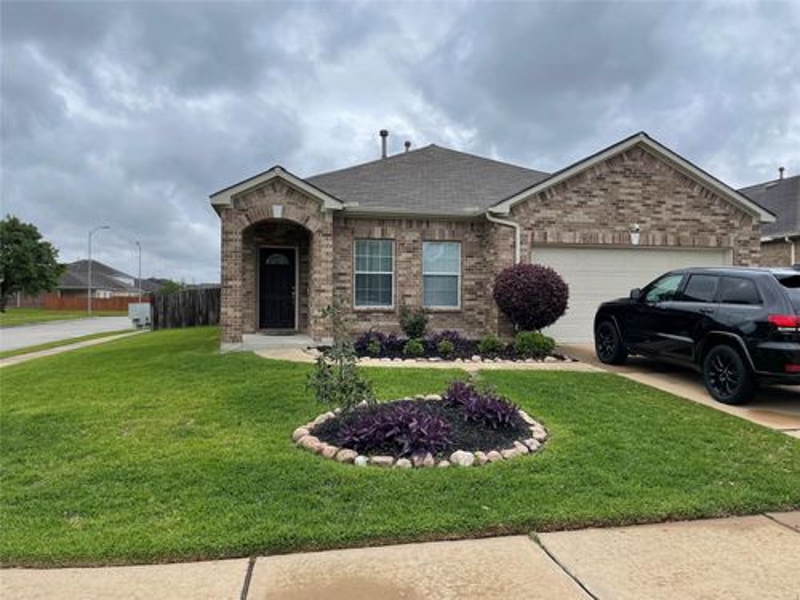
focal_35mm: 26
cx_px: 400
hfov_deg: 67.3
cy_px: 300
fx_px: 601
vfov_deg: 53.1
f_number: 1.6
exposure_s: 1/682
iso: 32
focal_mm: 4.2
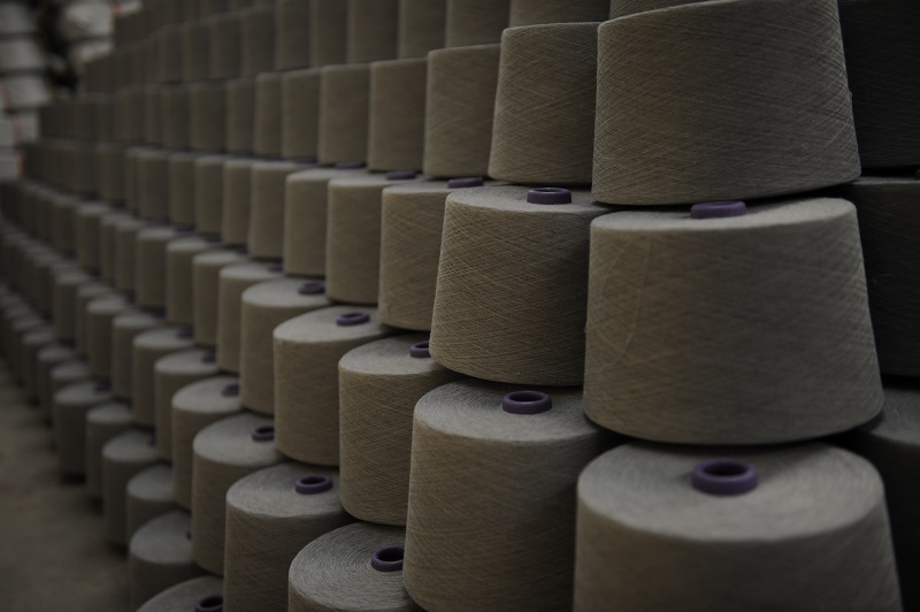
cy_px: 306
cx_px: 460
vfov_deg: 31.8
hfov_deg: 46.4
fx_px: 1072
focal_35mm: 42
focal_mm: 42
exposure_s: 1/200
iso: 400
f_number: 2.8
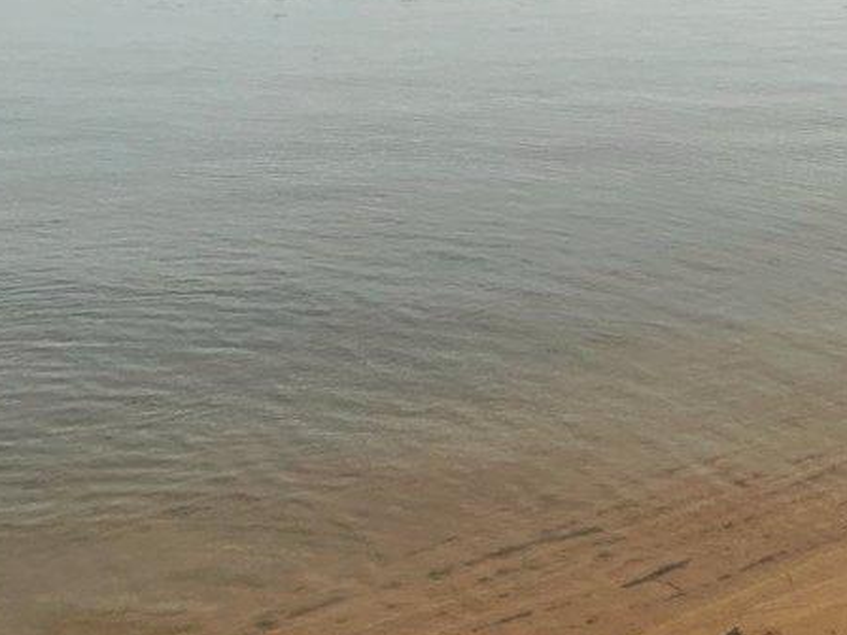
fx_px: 1566
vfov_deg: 21.1
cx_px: 762
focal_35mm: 64
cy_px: -164
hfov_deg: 29.1
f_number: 2.2
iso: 50
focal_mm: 2.22
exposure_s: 1/2882
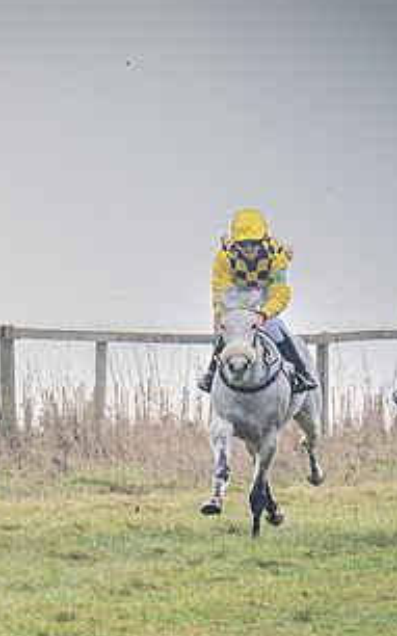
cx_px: 61
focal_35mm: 901
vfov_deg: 2.3
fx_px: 15612
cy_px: 388
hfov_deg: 1.5
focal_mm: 200
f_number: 5
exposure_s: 1/1000
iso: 320
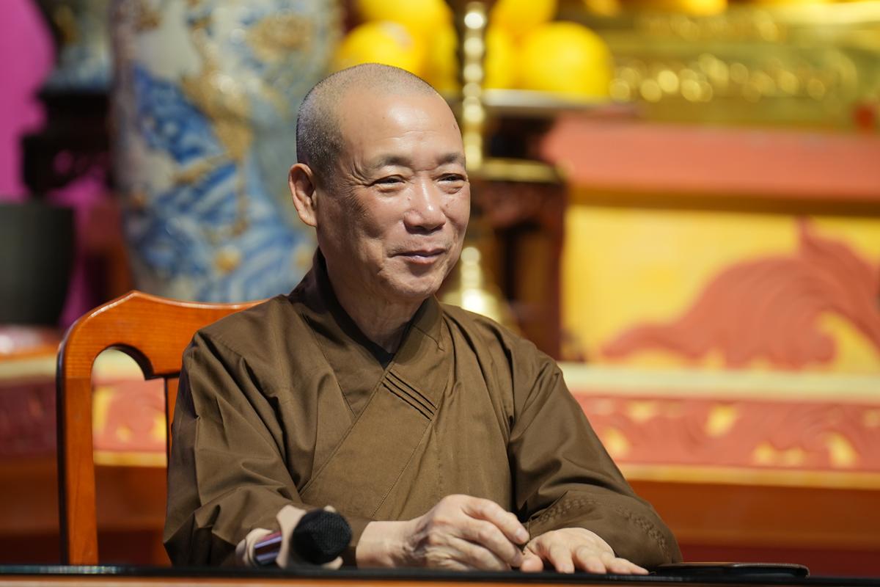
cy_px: 294
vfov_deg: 4.6
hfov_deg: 6.9
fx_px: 7333
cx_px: 440
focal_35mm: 300
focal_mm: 200
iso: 320
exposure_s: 1/100
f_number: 2.8
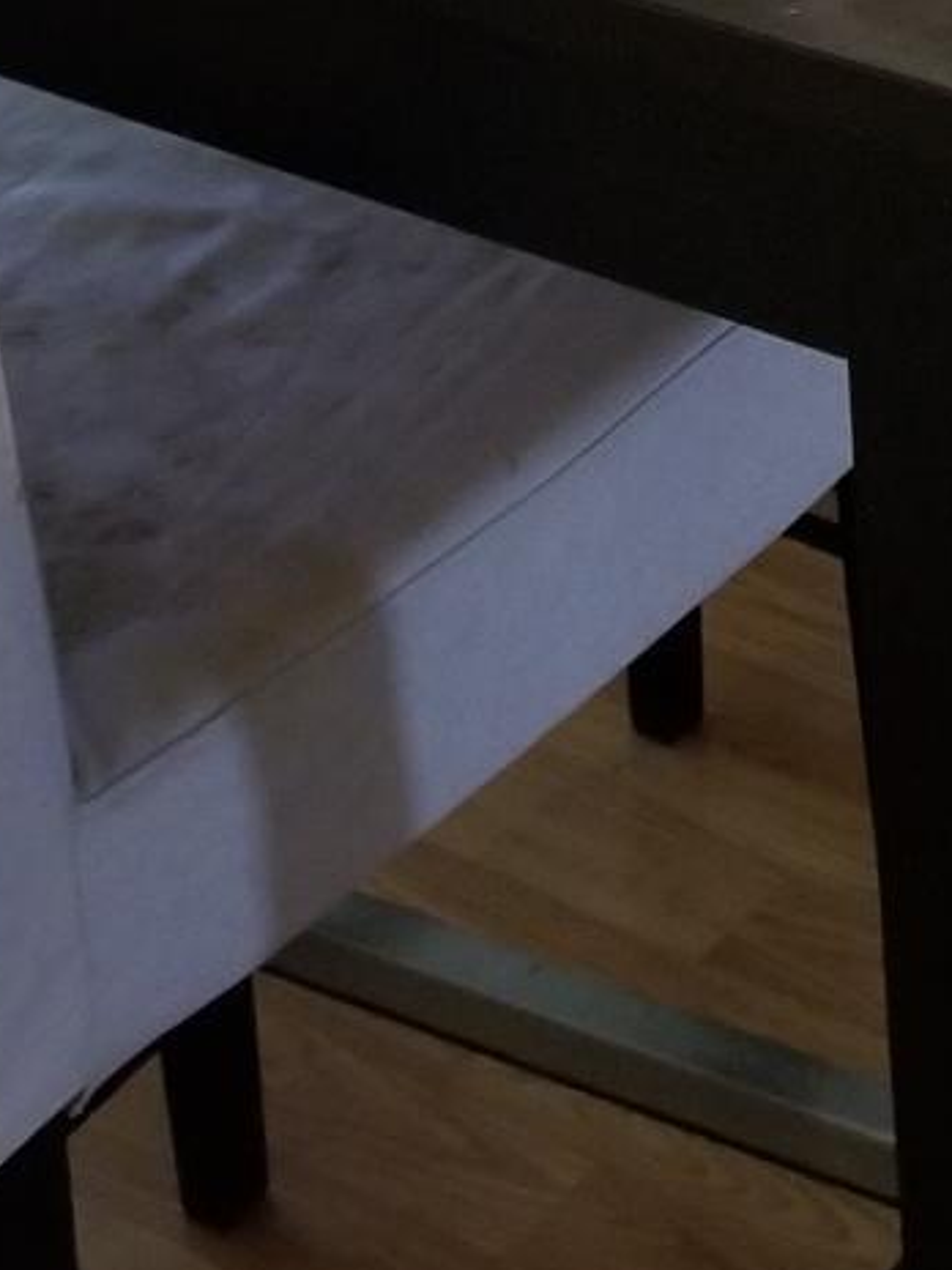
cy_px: -1207
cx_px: 1792
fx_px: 4107
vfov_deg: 14.7
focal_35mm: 112
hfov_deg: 12.0
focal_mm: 4.25
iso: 250
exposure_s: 1/24
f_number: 1.7
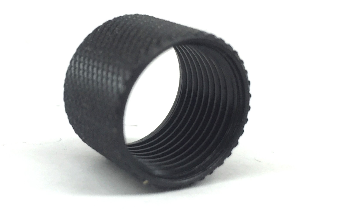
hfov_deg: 61.2
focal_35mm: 31
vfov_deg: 40.5
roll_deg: -3.4
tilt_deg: -19.2
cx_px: 171
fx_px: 290
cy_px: 93
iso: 40
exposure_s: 1/100
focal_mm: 4.15
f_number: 2.2
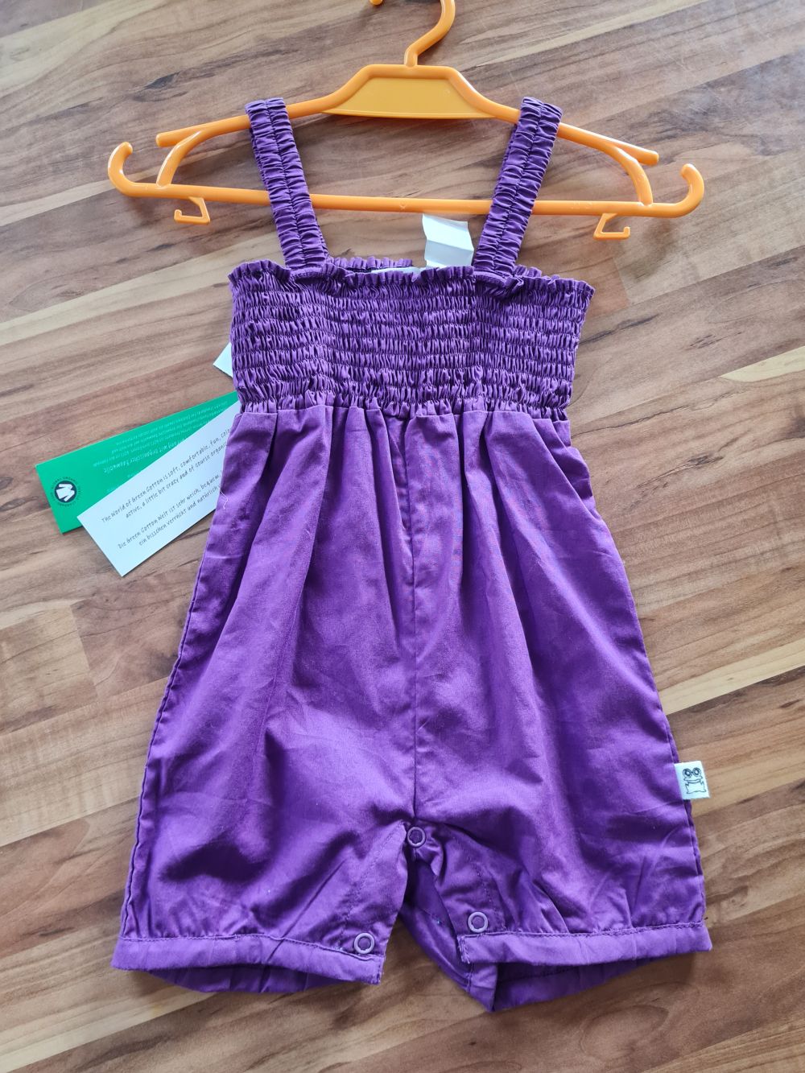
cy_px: 536
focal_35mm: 26
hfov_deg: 53.1
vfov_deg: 67.3
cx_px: 402
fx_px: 806
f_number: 1.8
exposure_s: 1/50
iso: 200
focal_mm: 5.4
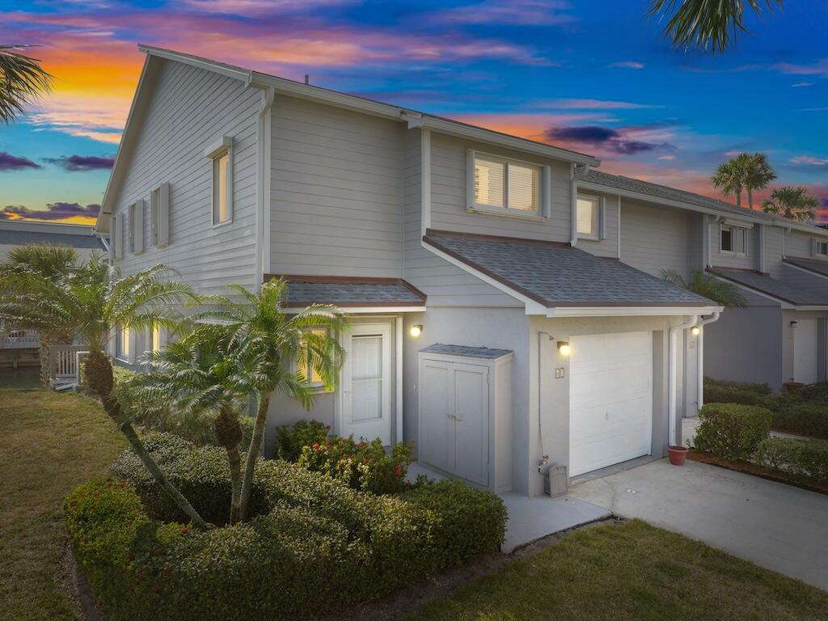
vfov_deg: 56.8
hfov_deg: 71.6
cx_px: 414
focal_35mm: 24
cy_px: 310
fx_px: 574
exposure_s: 1/50
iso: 100
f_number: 4.5
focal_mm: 12.29
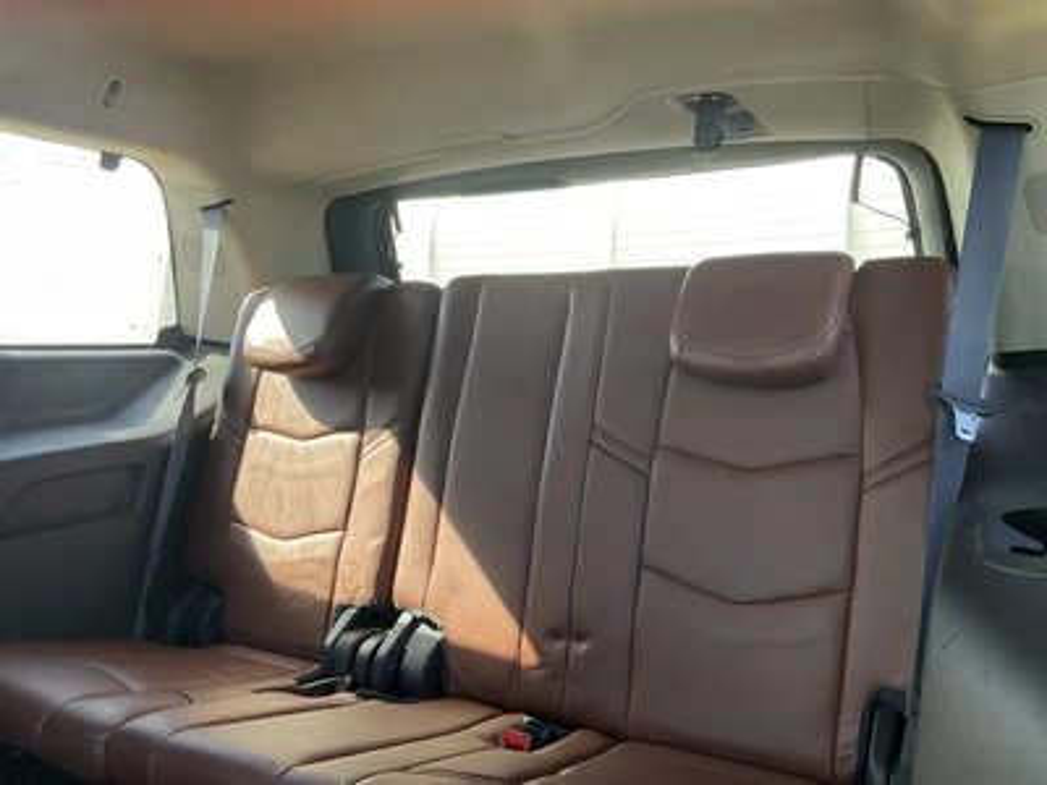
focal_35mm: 29
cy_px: 392
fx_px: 877
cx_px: 524
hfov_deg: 61.7
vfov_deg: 48.2
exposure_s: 1/97
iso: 64
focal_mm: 3
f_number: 1.8
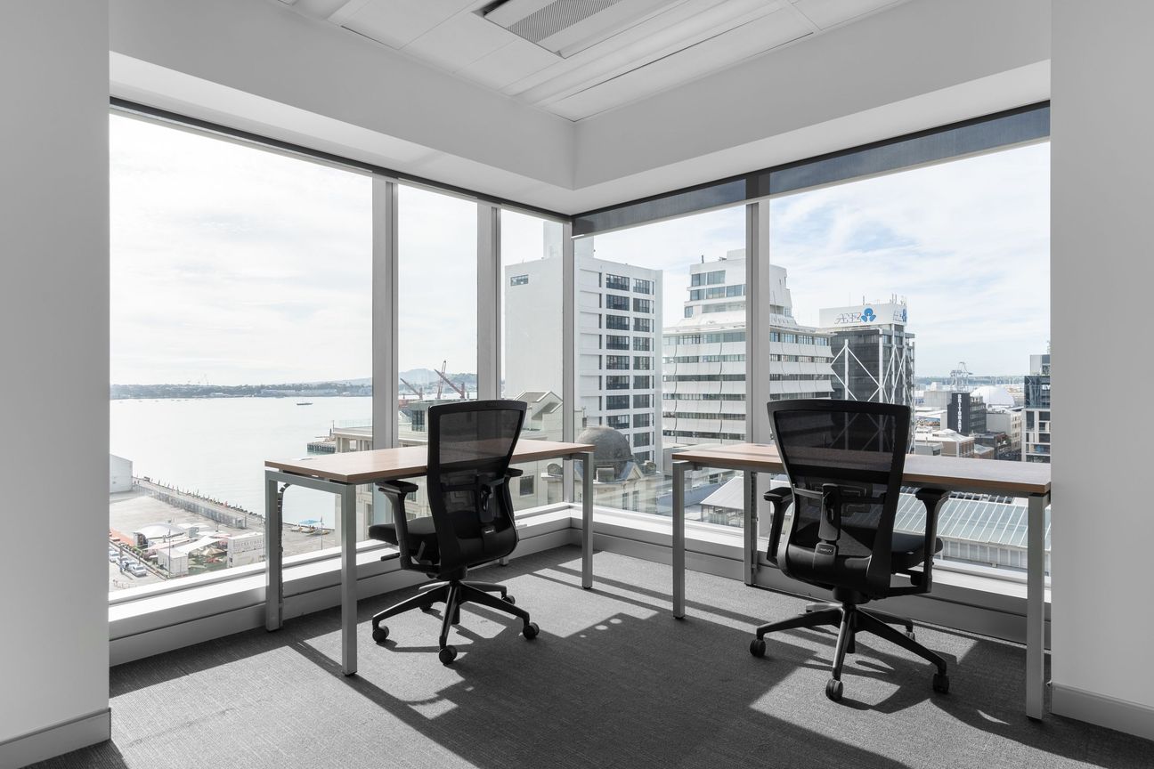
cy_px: 384
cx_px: 577
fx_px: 641
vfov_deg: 61.9
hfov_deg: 84.0
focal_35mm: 20
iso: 250
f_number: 9
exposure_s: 1/2500
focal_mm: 20
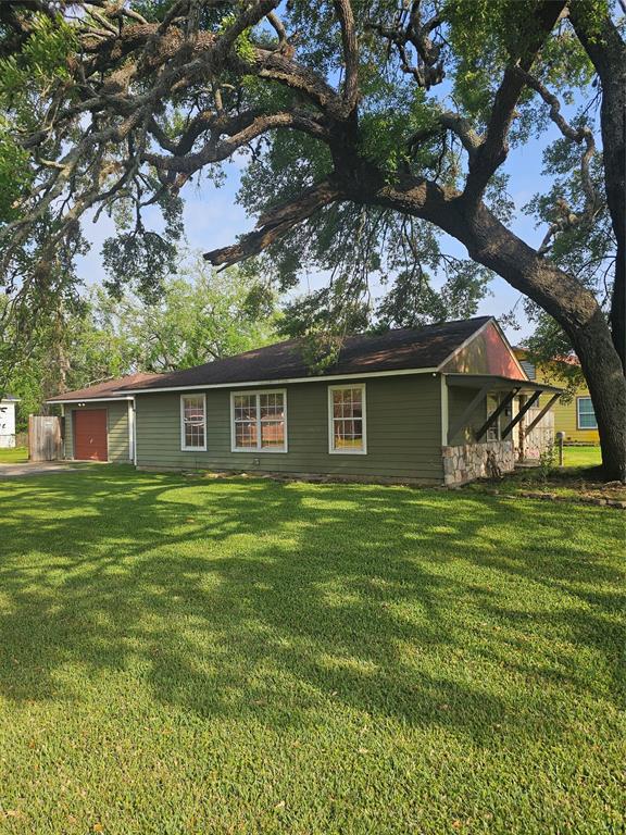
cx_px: 313
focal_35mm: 23
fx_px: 555
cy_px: 418
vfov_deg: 73.9
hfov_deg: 58.9
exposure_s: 1/428
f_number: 1.7
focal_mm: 6.3
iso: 10
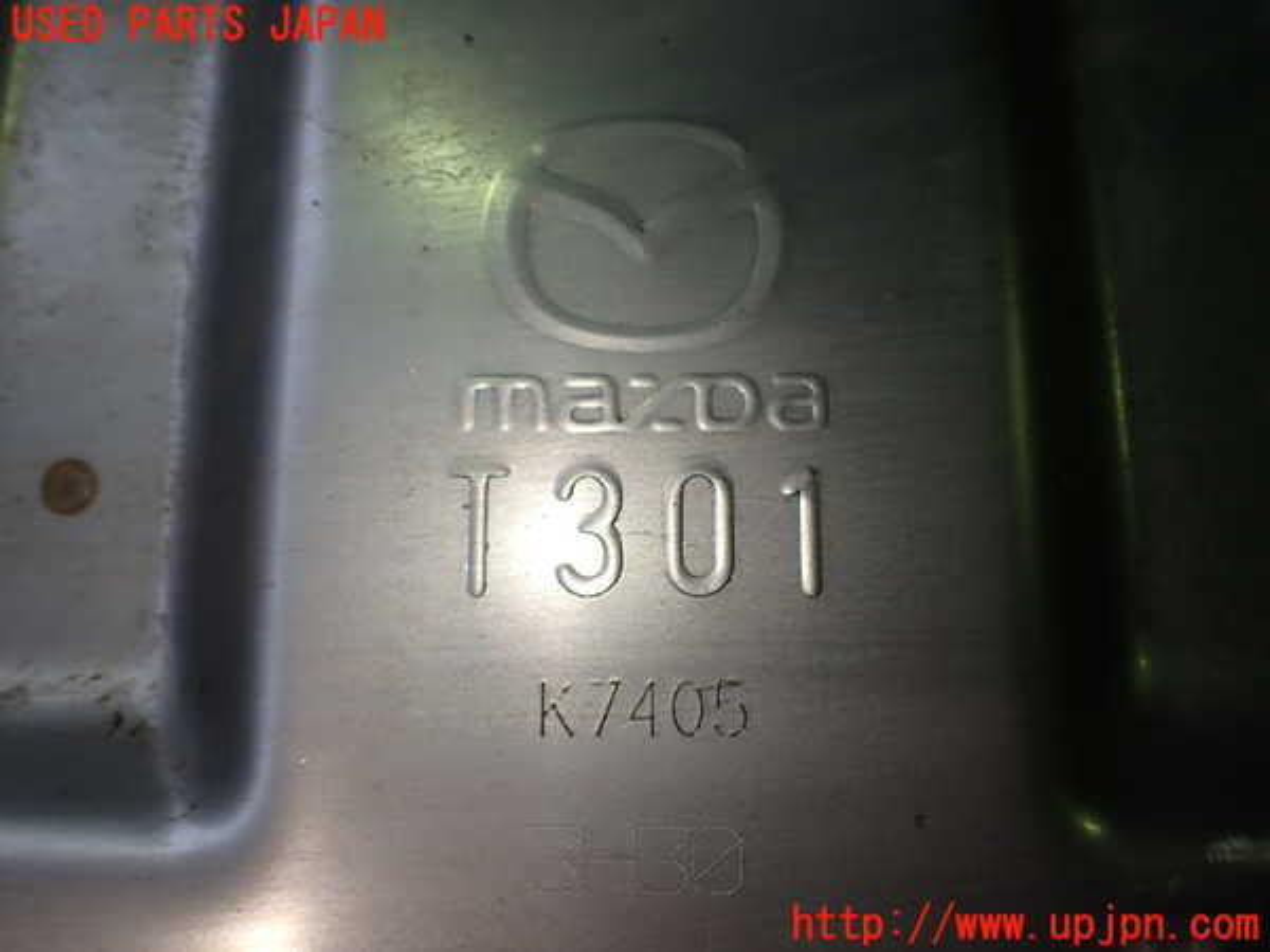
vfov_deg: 46.8
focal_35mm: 30
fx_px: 1101
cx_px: 635
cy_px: 476
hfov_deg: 60.0
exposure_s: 1/160
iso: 100
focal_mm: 5.4
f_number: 2.3
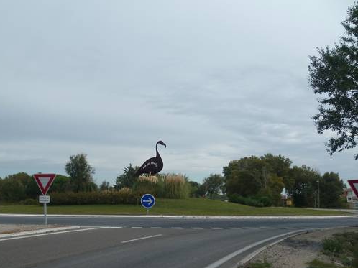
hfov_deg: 51.0
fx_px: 372
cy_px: 171
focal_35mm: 36
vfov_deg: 39.3
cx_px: 140
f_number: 9
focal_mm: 5
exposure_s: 1/160
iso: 80
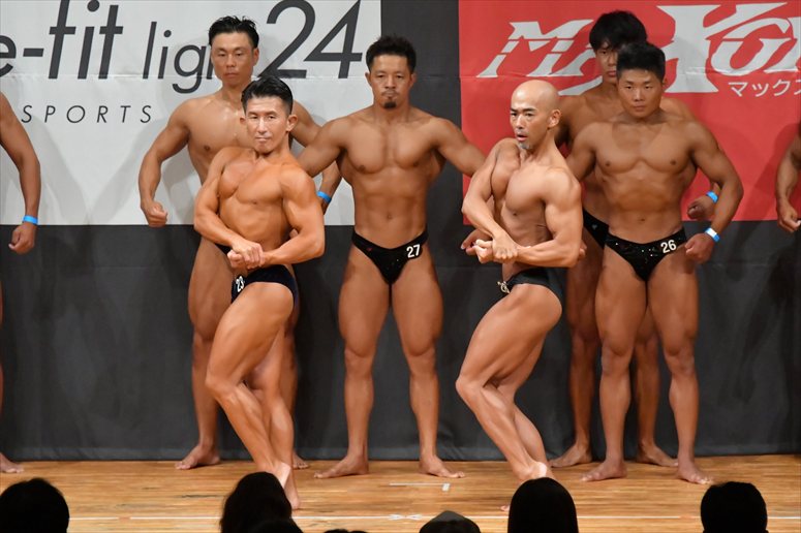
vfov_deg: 4.6
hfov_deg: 6.9
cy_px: 266
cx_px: 400
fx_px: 6672
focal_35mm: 300
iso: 10000
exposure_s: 1/400
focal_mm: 200
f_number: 5.6
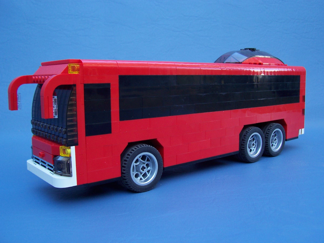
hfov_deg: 50.1
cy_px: 122
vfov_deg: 38.7
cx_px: 162
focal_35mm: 37
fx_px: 346
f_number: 2.8
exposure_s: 1/90
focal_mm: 5.6
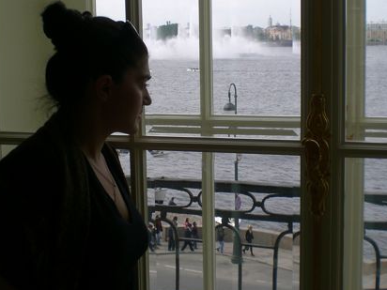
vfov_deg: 24.8
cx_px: 187
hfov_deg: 32.7
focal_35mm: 59
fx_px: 660
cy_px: 135
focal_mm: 6.3
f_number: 4.4
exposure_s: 1/200
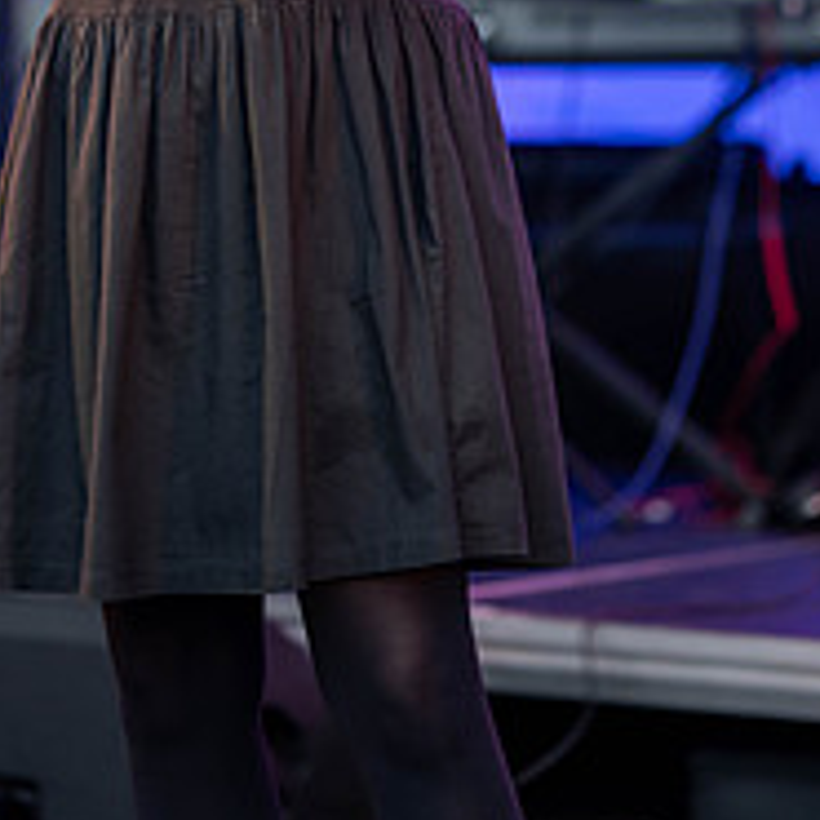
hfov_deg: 9.9
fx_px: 4717
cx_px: 410
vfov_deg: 9.8
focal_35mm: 176
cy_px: -75
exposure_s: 1/200
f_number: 2
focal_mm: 85
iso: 140
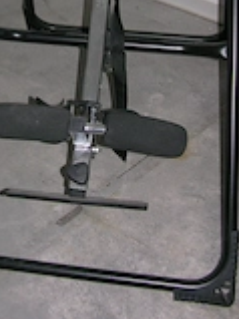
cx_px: 6
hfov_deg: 16.4
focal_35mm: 88
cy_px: -36
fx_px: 811
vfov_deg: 21.1
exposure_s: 1/60.1
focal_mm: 8.9
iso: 100
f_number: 2.8
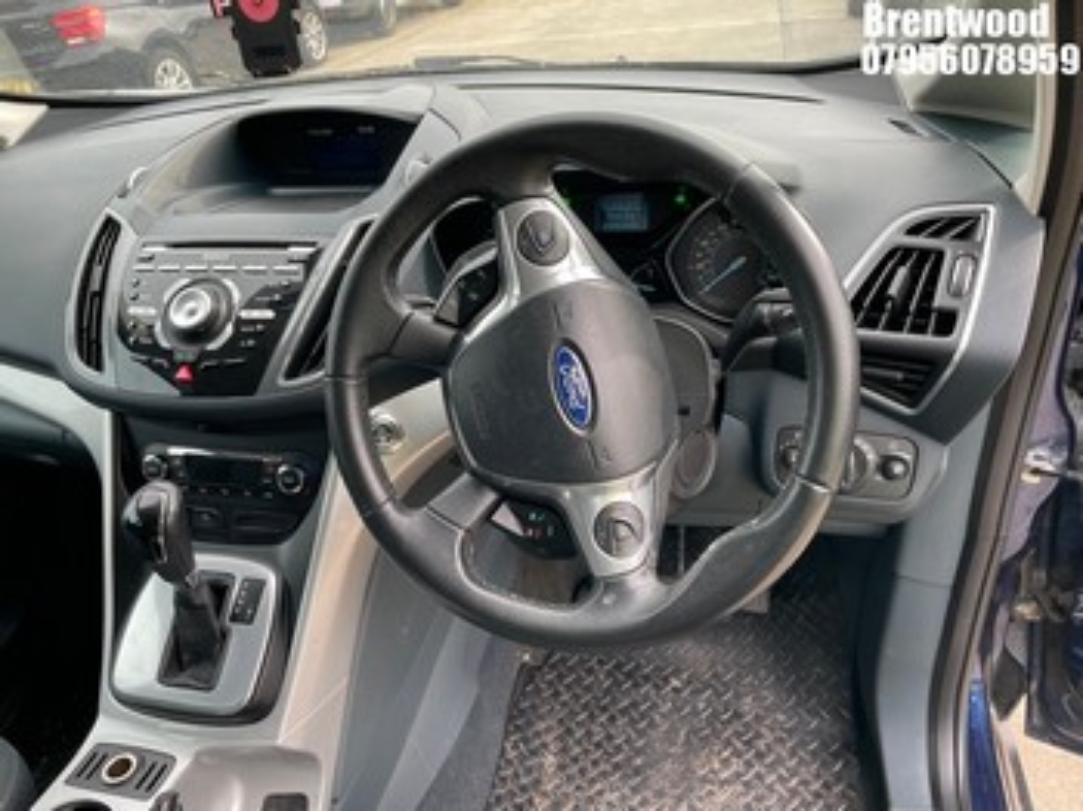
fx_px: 813
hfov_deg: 67.3
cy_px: 406
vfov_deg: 53.0
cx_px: 542
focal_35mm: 26
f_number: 1.6
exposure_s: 1/129
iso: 32
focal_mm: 4.2
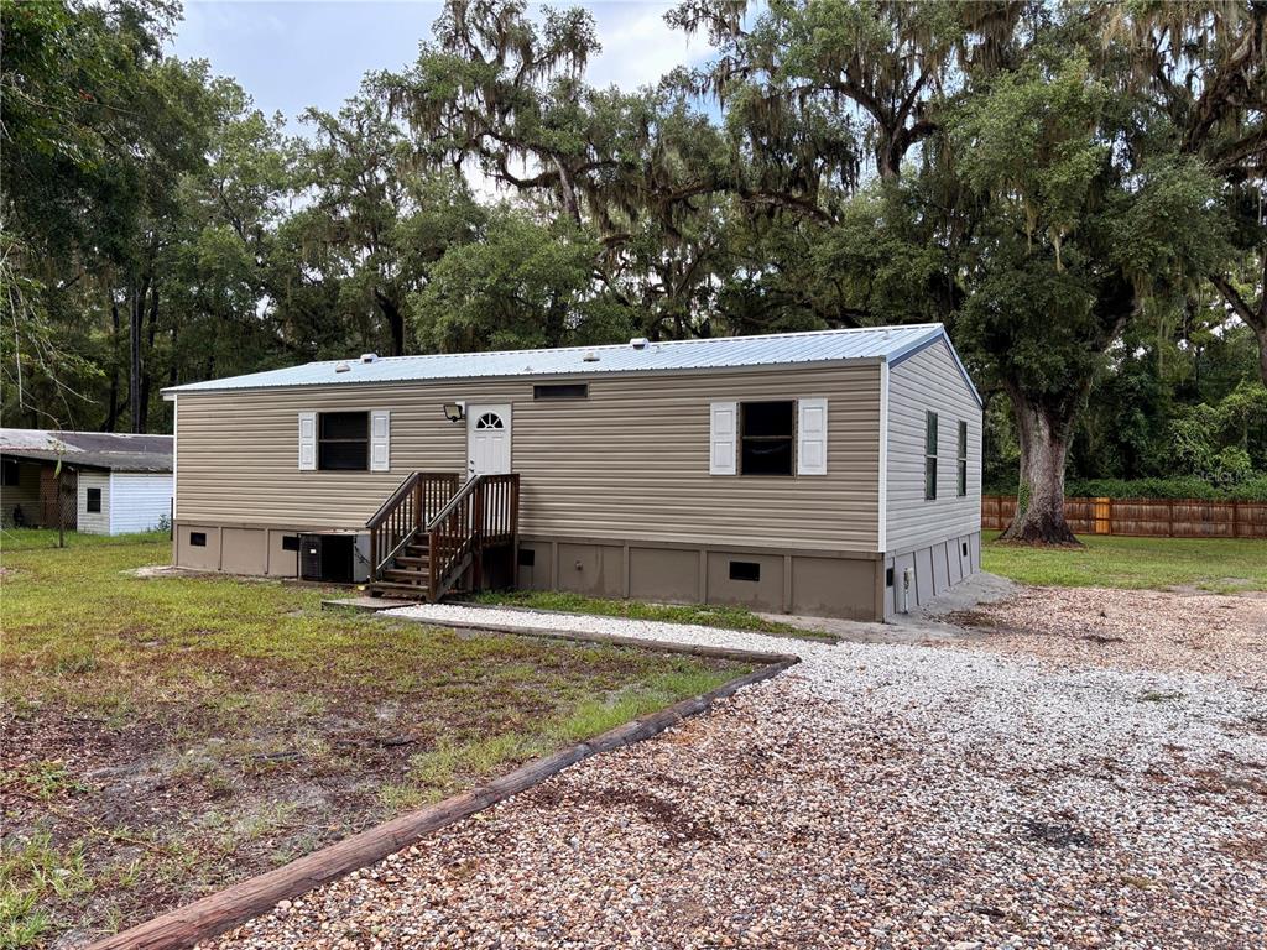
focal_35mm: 26
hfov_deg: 67.3
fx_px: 952
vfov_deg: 53.1
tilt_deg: -0.8
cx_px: 634
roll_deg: -1.5
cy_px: 475
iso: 40
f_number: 1.6
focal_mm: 5.96
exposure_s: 1/184
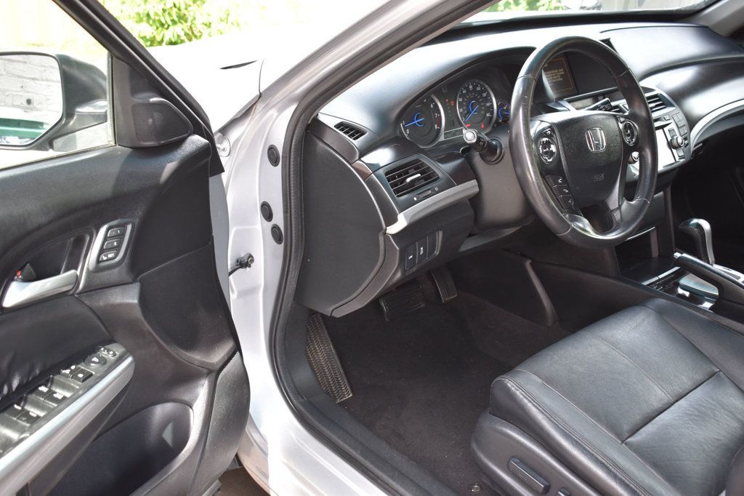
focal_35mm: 39
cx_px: 372
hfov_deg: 49.6
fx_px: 806
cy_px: 248
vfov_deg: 34.2
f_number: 5
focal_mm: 26
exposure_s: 1/100
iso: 400
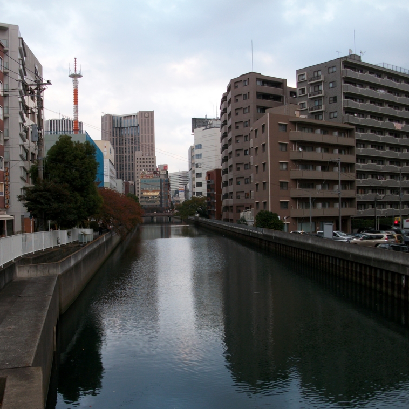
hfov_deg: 44.8
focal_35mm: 37
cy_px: 206
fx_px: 495
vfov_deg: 44.9
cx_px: 178
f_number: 2.9
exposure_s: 1/124
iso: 80
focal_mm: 5.7
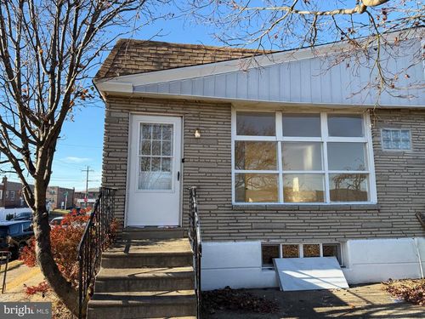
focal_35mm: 24
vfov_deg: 56.8
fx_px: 295
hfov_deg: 71.6
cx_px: 212
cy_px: 160
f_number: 1.78
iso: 100
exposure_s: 1/1689
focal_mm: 6.76
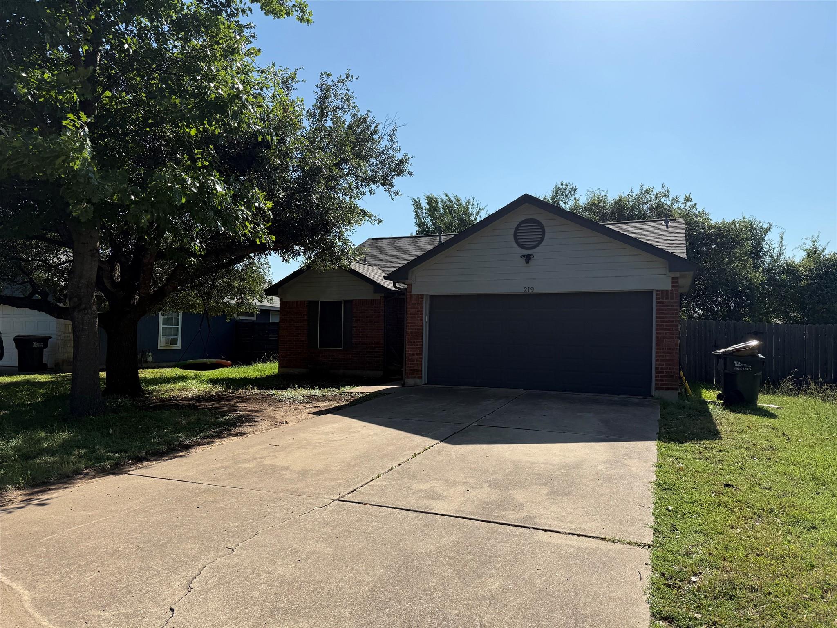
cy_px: 314
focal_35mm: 24
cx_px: 418
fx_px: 580
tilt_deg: +3.0
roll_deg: +0.3
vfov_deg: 56.8
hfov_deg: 71.6
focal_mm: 6.76
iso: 80
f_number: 1.78
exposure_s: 1/5319
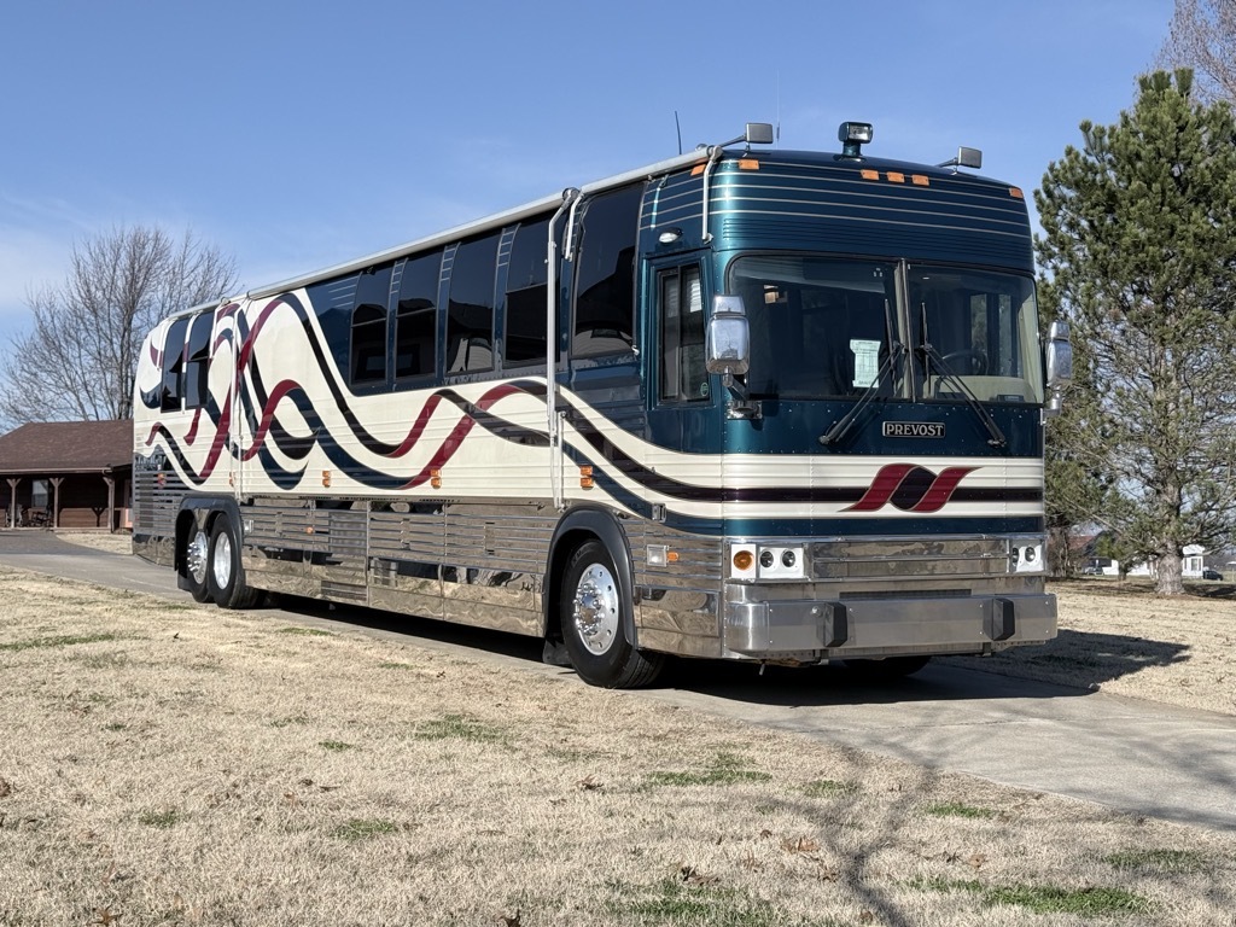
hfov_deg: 39.7
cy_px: 464
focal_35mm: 48
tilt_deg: +2.5
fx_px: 1714
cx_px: 618
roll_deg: -0.8
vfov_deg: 30.3
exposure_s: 1/6024
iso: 64
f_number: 1.78
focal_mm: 6.76
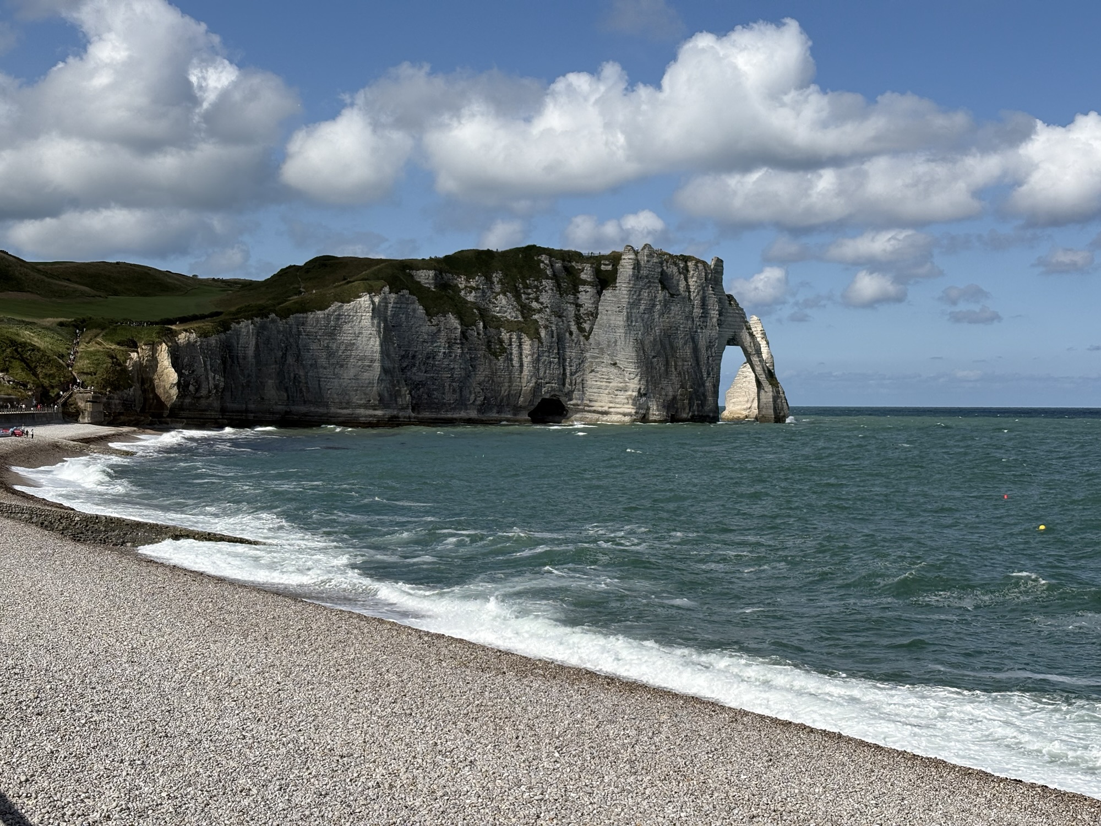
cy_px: 413
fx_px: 1654
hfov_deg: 36.8
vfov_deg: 28.0
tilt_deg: -0.1
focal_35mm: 52
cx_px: 550
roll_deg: -0.1
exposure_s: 1/4630
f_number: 1.6
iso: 32
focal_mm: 5.96
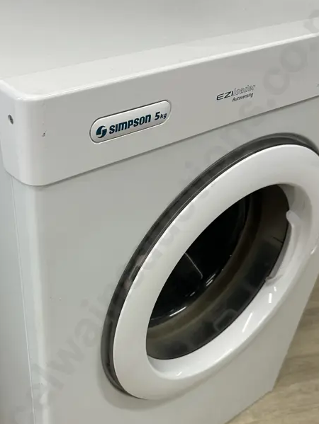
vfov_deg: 45.1
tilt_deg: -42.0
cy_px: 283
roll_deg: -5.5
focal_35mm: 41
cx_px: 124
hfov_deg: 35.0
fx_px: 503
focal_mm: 6.86
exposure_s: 1/100
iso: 125
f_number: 1.78
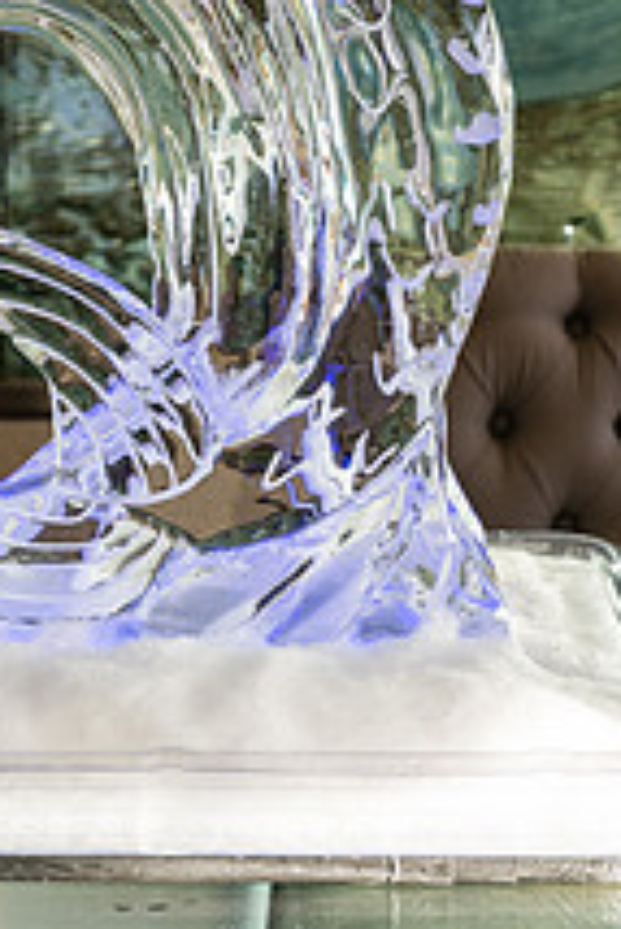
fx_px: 3410
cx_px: 139
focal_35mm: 132
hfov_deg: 10.4
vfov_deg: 15.3
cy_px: 26
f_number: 3.5
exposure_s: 1/160
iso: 160
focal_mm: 62.9
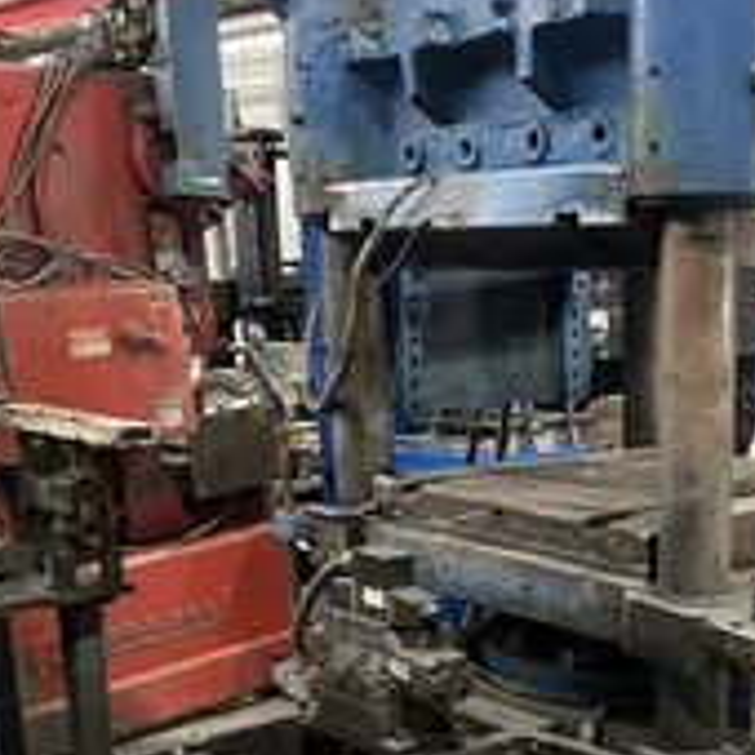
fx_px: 1333
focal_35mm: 54
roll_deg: +0.6
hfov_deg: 30.6
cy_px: 622
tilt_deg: -13.6
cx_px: 635
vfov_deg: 30.7
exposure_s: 1/60
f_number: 1.5
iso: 250
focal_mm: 5.7
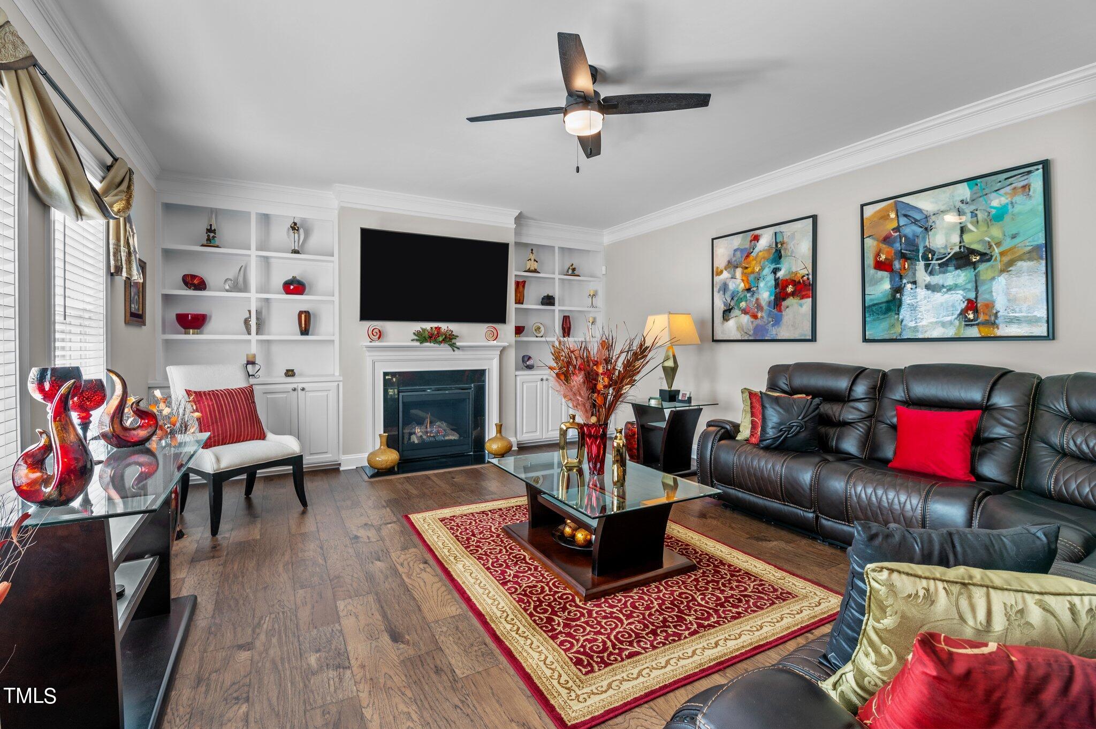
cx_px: 548
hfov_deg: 100.4
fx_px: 456
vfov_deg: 77.2
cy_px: 364
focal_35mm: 15
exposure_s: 1/10
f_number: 6.3
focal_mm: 15
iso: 400
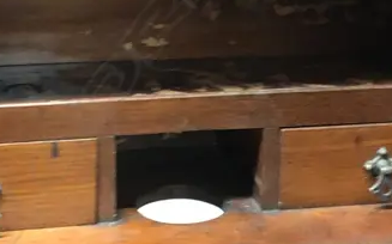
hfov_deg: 22.3
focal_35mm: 93
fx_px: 993
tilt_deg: -14.6
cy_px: -12
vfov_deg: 13.8
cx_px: 185
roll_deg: -0.3
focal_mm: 4
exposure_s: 1/6
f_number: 1.8
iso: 80
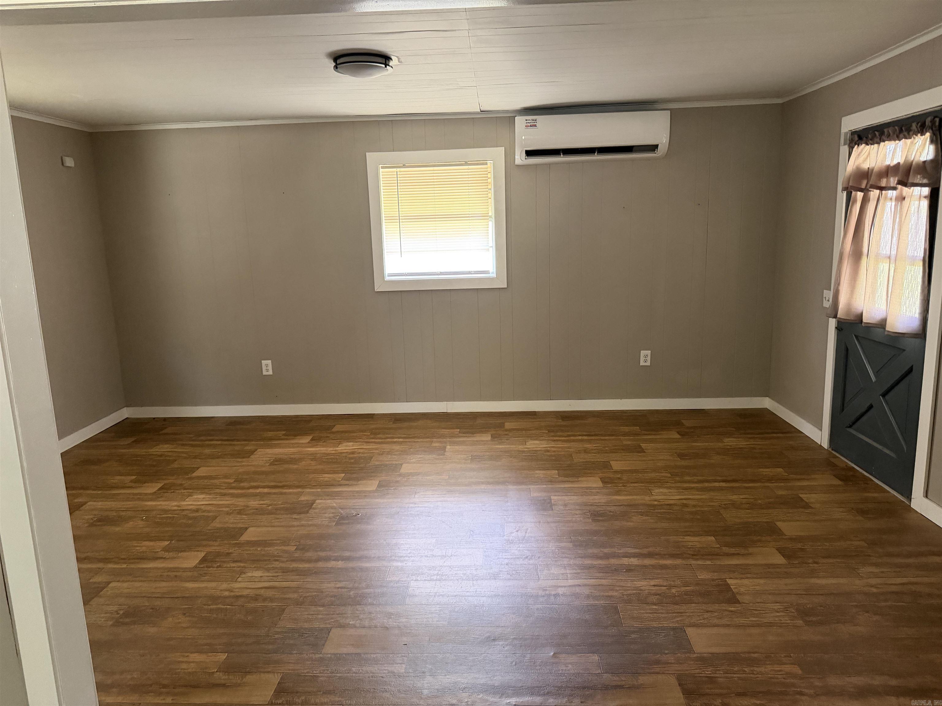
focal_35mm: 24
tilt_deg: -9.7
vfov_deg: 56.8
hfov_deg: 71.6
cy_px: 353
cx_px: 471
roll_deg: +1.2
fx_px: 653
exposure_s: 1/44
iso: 800
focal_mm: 6.76
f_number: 1.78
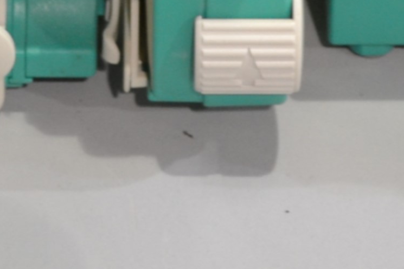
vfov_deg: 4.5
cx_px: 259
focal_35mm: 297
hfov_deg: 6.9
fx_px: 3331
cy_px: -497
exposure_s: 1/15
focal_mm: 32
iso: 450
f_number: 4.8
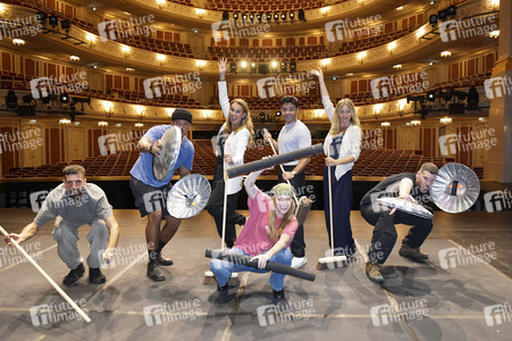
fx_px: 412
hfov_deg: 63.7
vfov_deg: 44.9
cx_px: 256
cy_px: 170
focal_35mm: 29
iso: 2000
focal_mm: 29
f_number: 4.5
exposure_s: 1/160
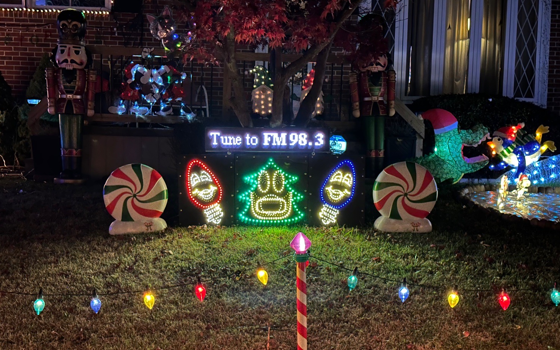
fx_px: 778
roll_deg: -0.9
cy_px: 209
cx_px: 280
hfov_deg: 39.6
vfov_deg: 25.3
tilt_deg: -4.6
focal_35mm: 51
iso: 800
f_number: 1.78
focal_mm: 6.86
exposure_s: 1/9
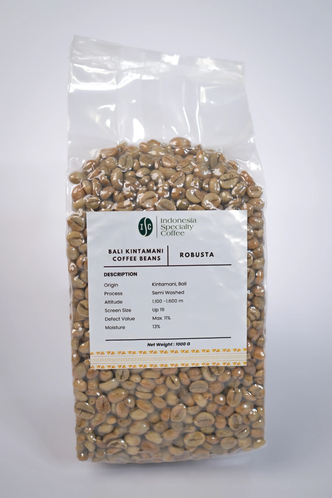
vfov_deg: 54.4
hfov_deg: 37.9
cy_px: 249
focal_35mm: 35
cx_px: 166
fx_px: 484
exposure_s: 1/160
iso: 250
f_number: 3.2
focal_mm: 23
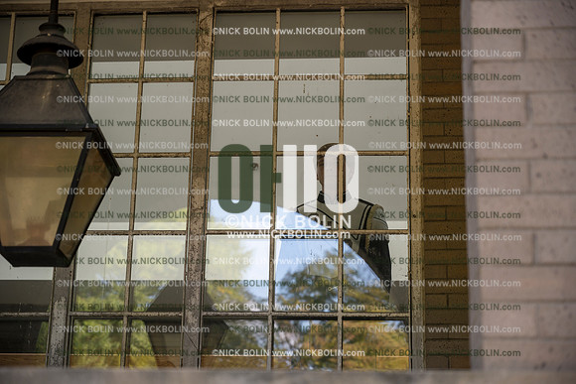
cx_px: 288
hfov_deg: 28.8
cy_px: 192
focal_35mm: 70
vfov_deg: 19.5
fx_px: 1120
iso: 125
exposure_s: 1/125
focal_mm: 70
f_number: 4
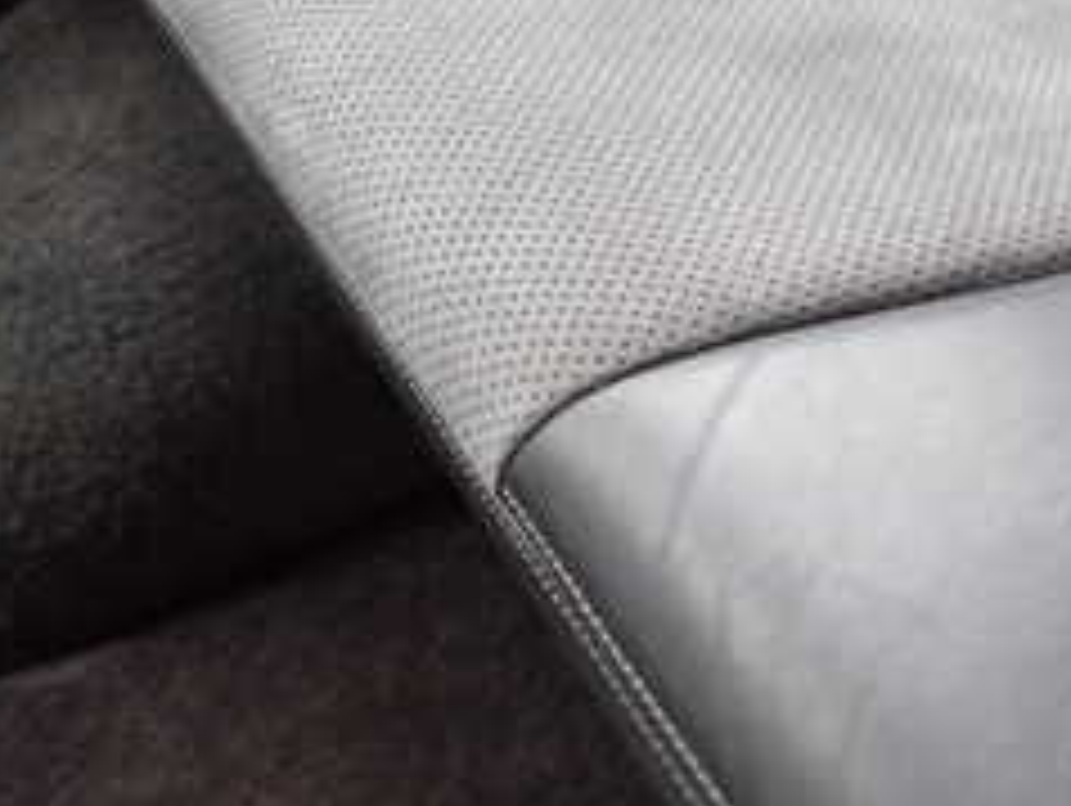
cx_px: 1076
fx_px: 1951
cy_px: 243
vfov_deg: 23.2
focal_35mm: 63
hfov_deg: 28.7
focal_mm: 4.5
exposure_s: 1/30
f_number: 2
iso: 400
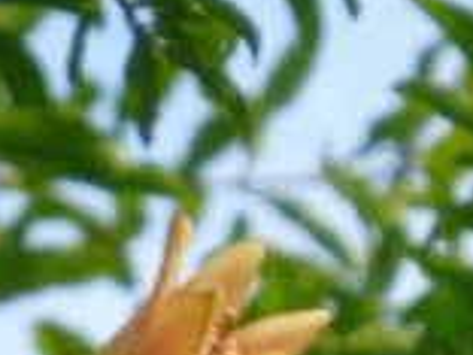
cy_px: 414
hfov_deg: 3.9
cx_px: -97
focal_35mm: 501
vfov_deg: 3.0
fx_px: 6846
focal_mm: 21.5
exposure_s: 1/125
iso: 160
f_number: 5.9
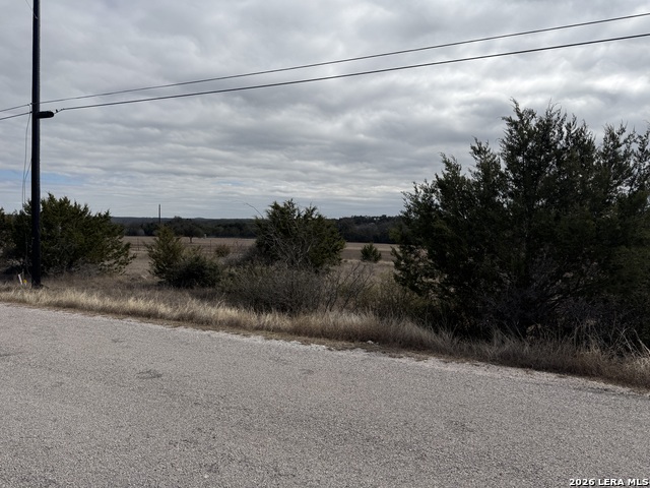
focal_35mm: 24
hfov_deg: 71.6
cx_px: 325
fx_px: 451
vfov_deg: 56.8
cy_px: 244
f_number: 1.78
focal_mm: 6.76
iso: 80
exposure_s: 1/11905
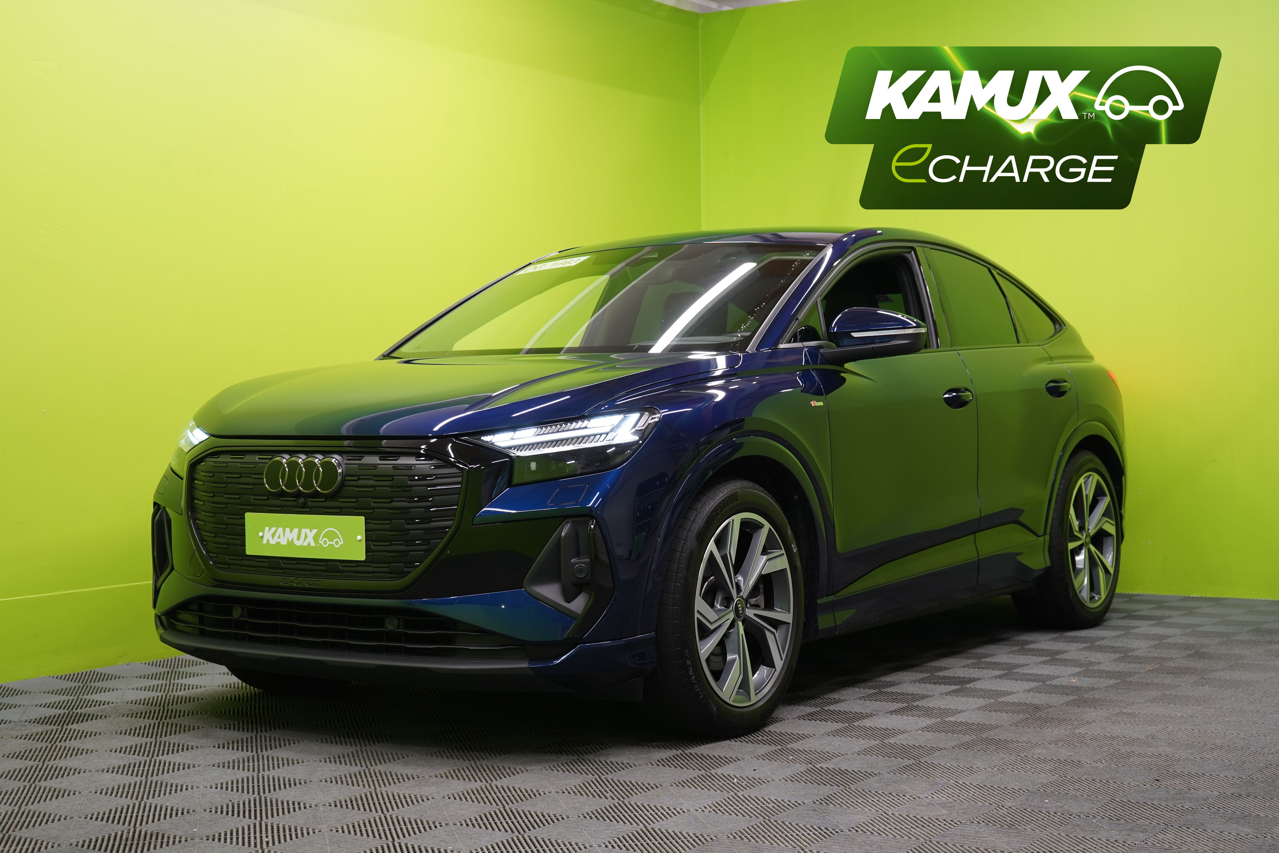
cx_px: 640
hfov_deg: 38.9
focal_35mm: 51
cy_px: 426
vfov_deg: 26.5
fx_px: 1812
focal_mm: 51
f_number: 5
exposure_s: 1/25
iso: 400
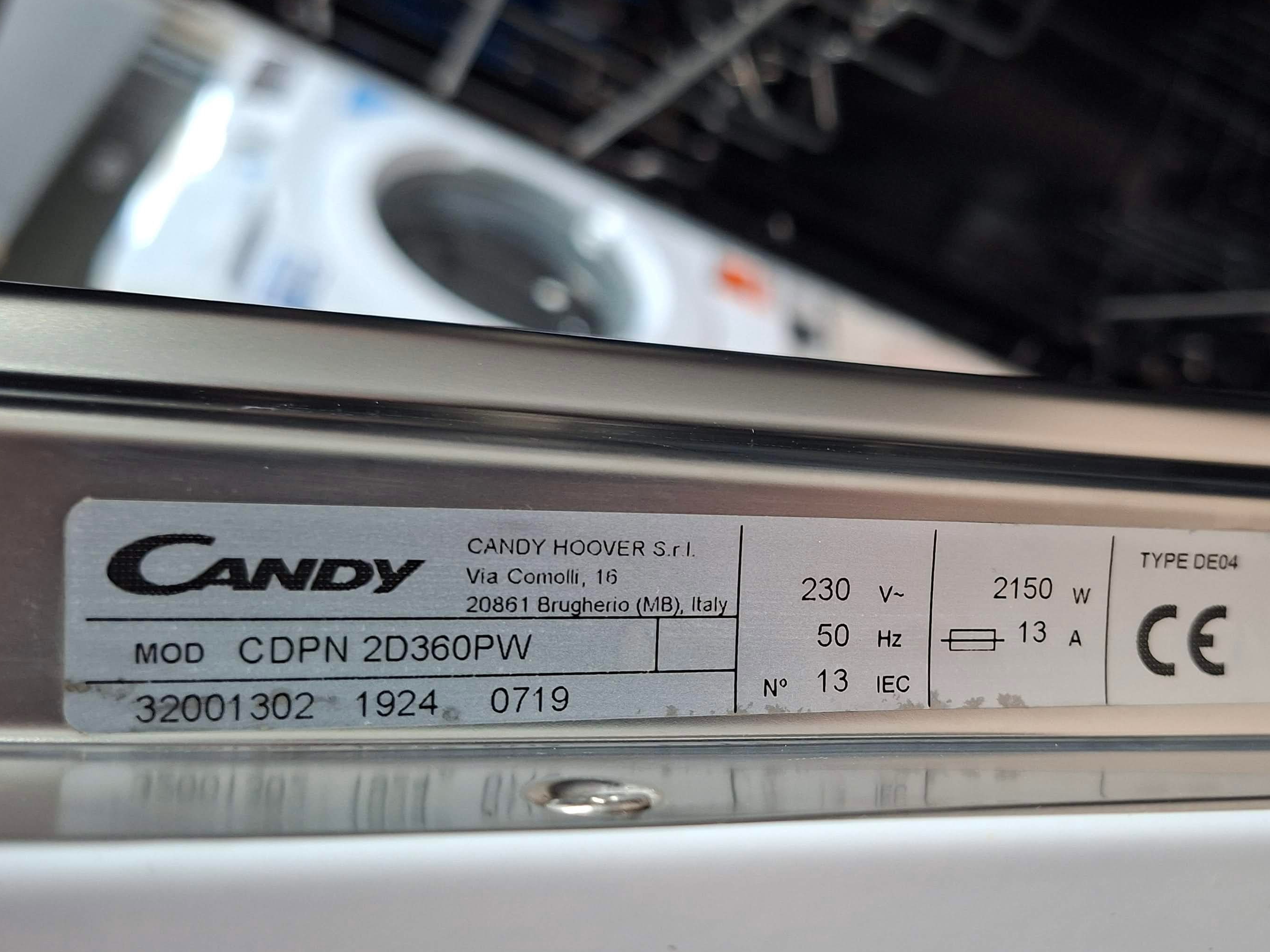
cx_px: 821
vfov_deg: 41.7
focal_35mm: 34
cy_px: 527
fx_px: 1247
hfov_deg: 53.2
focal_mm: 5.54
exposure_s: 1/33
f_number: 1.8
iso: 320
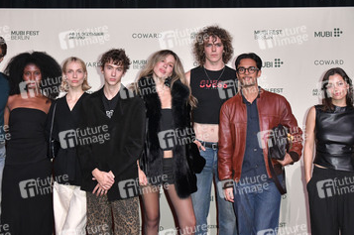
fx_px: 422
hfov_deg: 45.4
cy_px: 112
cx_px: 157
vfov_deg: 31.1
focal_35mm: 43
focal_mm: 34
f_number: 6.3
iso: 2500
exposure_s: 1/250
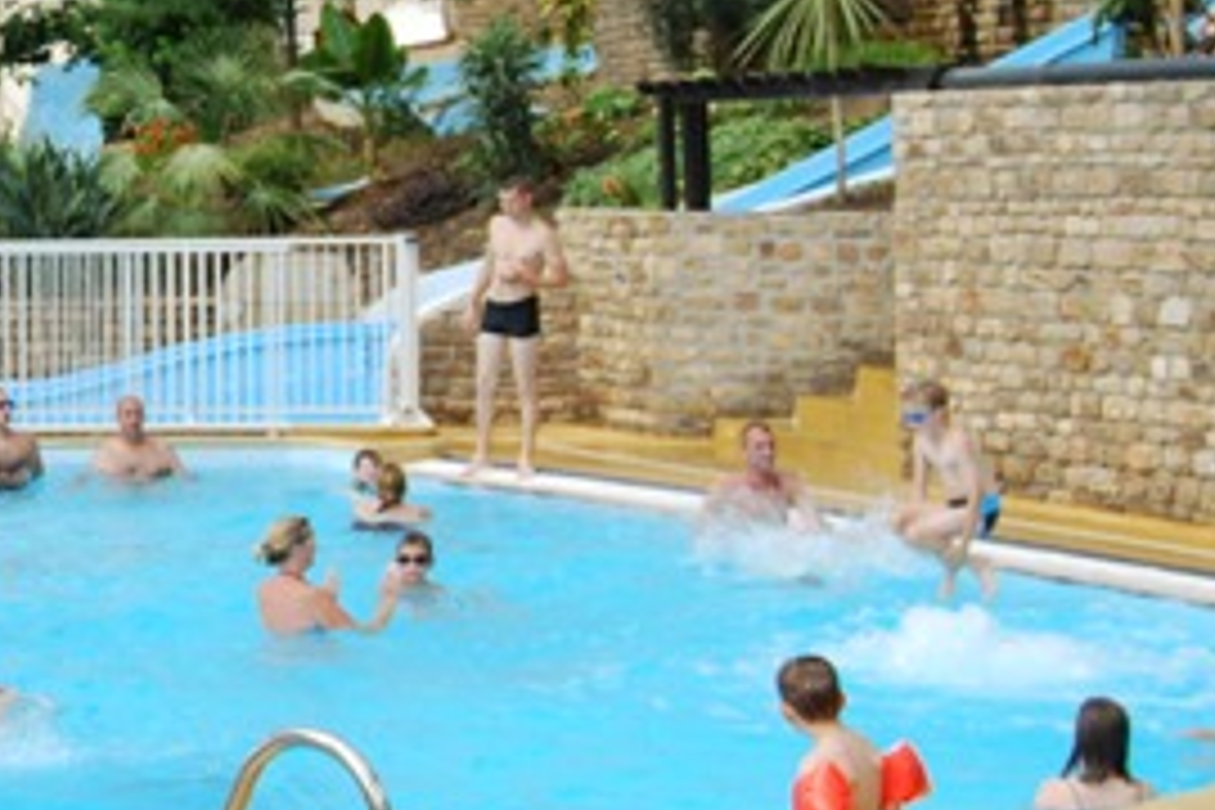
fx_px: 3611
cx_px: -189
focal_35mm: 107
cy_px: 176
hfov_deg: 18.3
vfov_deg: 12.7
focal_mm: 30
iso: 100
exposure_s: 1/125
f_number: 5.6
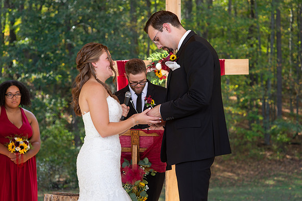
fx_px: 831
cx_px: 138
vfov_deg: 13.8
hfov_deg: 20.6
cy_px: 109
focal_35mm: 99
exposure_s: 1/320
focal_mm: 85
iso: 400
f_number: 5
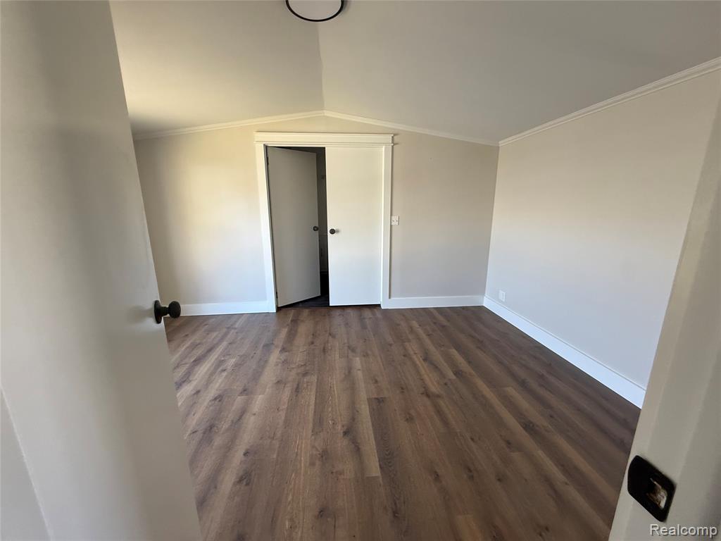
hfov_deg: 102.1
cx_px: 360
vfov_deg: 85.7
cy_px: 270
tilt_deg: -12.1
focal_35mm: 14
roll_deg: +0.0
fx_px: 292
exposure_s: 1/99
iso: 160
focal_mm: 2.22
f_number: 2.2
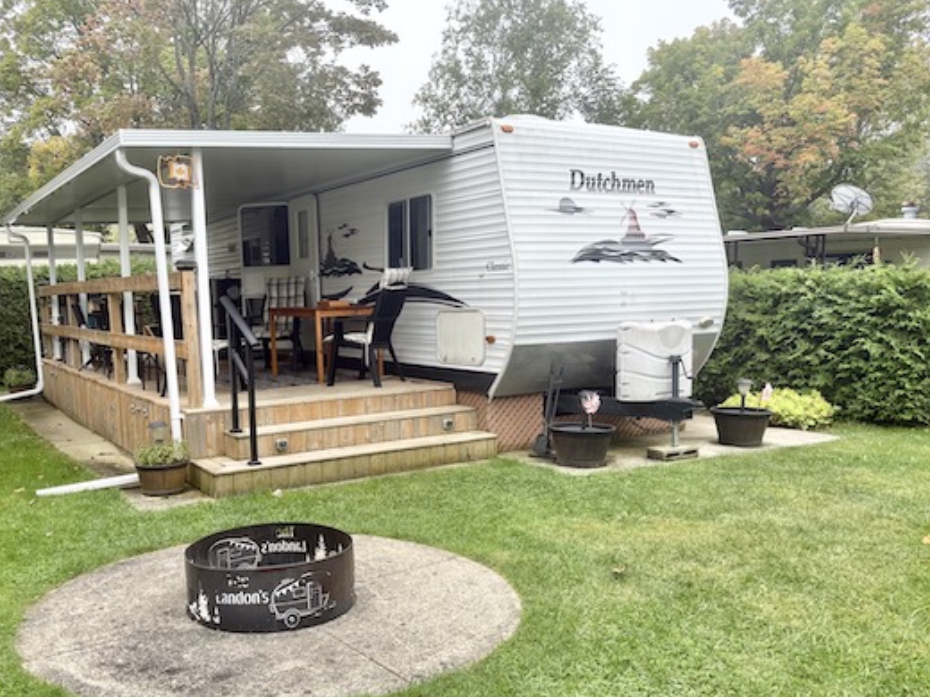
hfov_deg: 56.4
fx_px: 860
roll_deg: -0.2
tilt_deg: -5.7
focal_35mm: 32
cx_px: 374
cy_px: 393
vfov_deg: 44.1
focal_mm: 5.96
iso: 50
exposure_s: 1/1239
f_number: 1.6
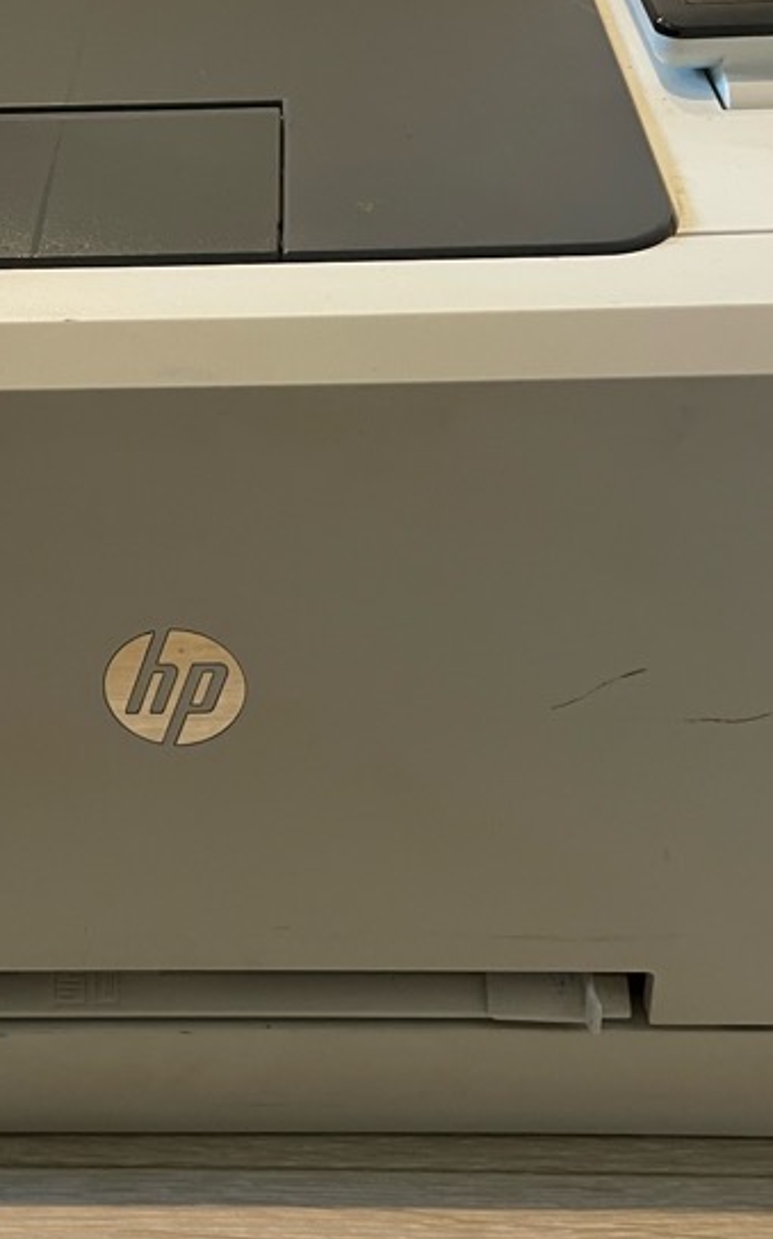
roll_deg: +3.5
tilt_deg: -31.4
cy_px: 580
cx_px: 194
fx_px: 1754
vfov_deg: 38.9
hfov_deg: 24.6
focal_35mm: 52
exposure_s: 1/60
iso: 250
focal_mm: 4.2
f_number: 1.6
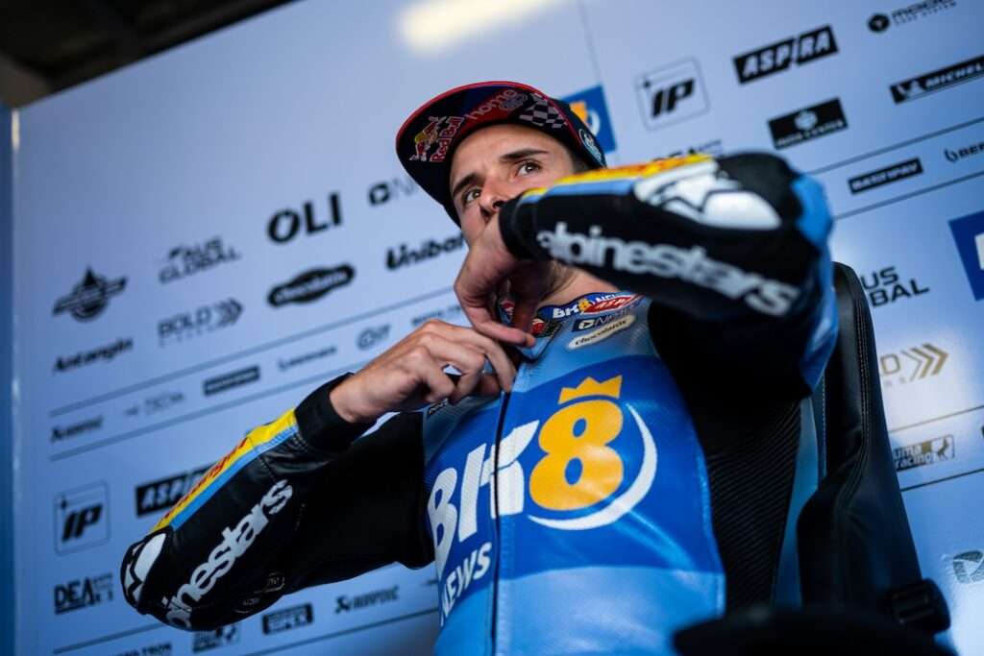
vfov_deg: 27.0
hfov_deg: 39.6
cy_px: 328
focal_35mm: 50
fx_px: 1367
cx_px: 492
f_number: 2
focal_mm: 50
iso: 320
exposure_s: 1/320
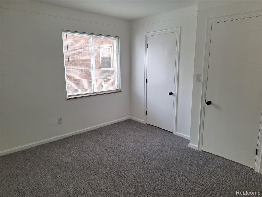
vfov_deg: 58.9
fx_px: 174
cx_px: 131
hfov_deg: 73.9
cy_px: 98
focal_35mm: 23
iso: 80
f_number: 1.8
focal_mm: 5.54
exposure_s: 1/120
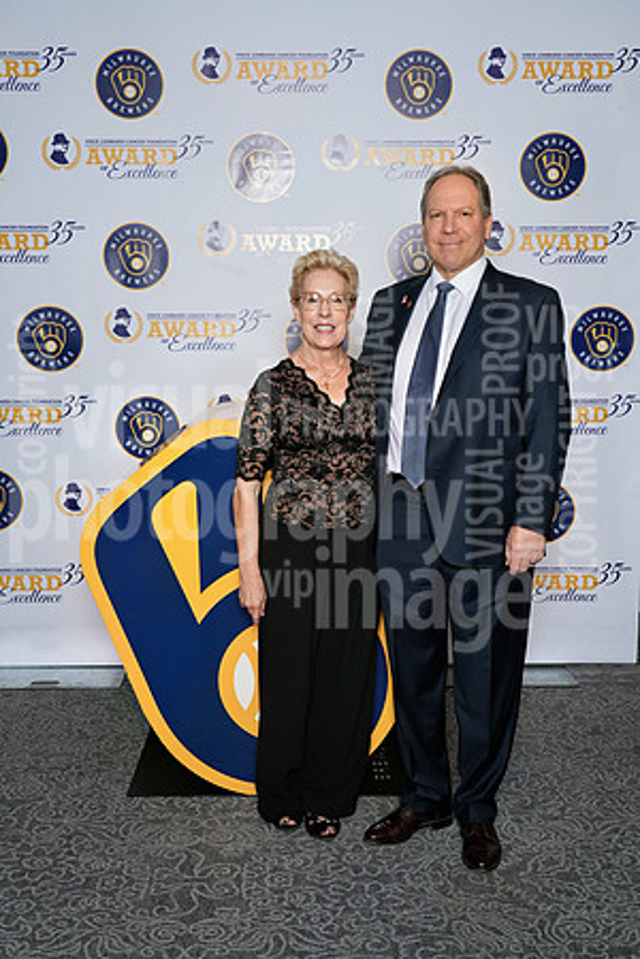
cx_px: 320
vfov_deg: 48.5
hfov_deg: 33.4
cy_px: 480
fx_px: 1067
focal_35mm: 40
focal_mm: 40
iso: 400
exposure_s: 1/125
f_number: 8
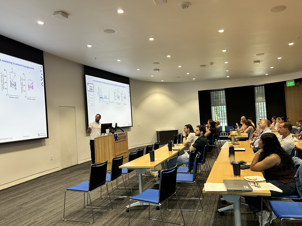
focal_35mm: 28
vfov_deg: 49.7
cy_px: 112
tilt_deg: +1.4
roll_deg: +4.0
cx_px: 159
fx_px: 244
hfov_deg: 63.4
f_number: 1.5
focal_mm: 5.7
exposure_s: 1/120
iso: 100
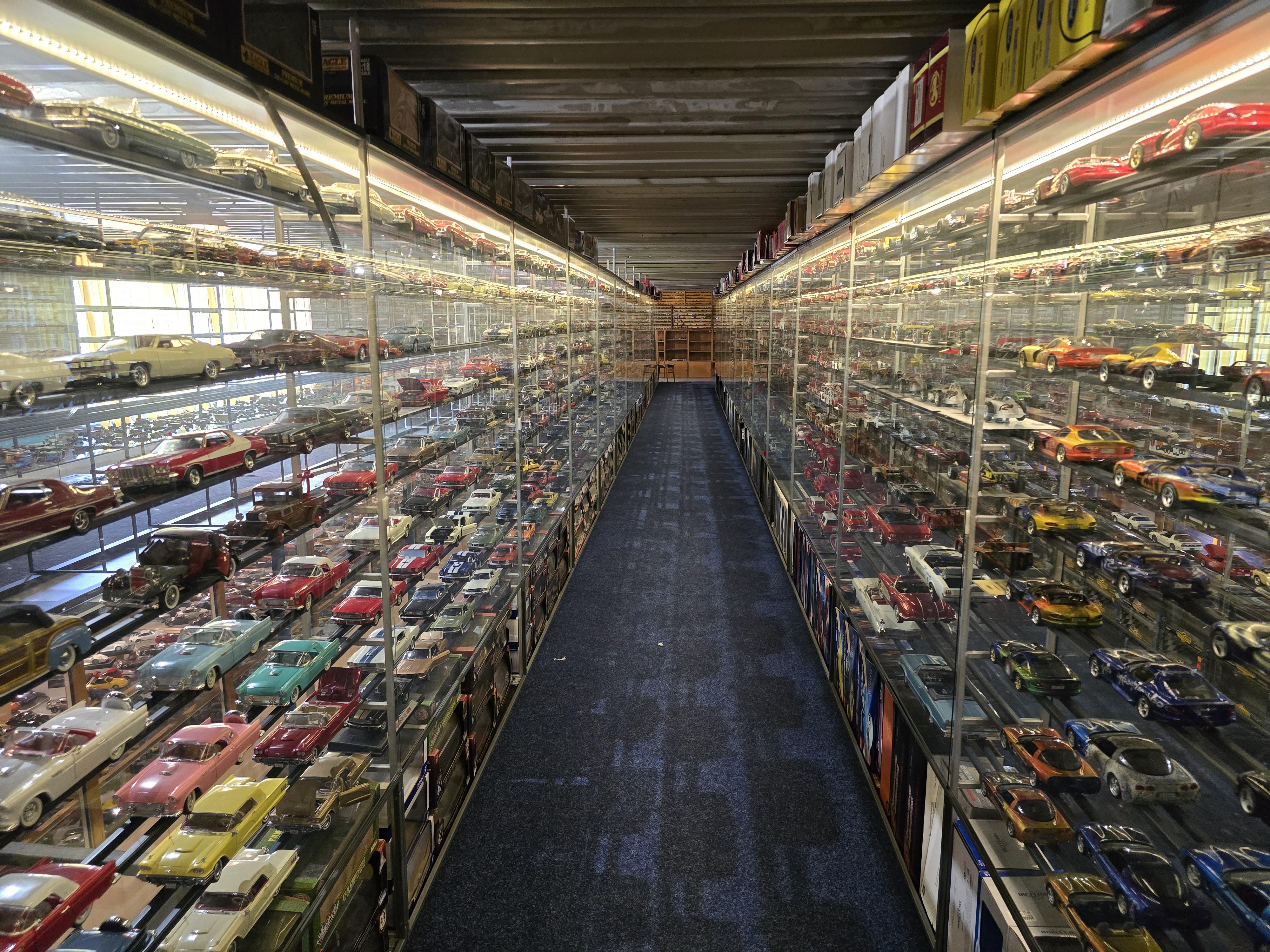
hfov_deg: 73.9
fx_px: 844
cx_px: 635
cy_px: 476
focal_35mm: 23
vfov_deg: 58.9
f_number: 1.7
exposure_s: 1/100
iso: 1250
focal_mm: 6.3
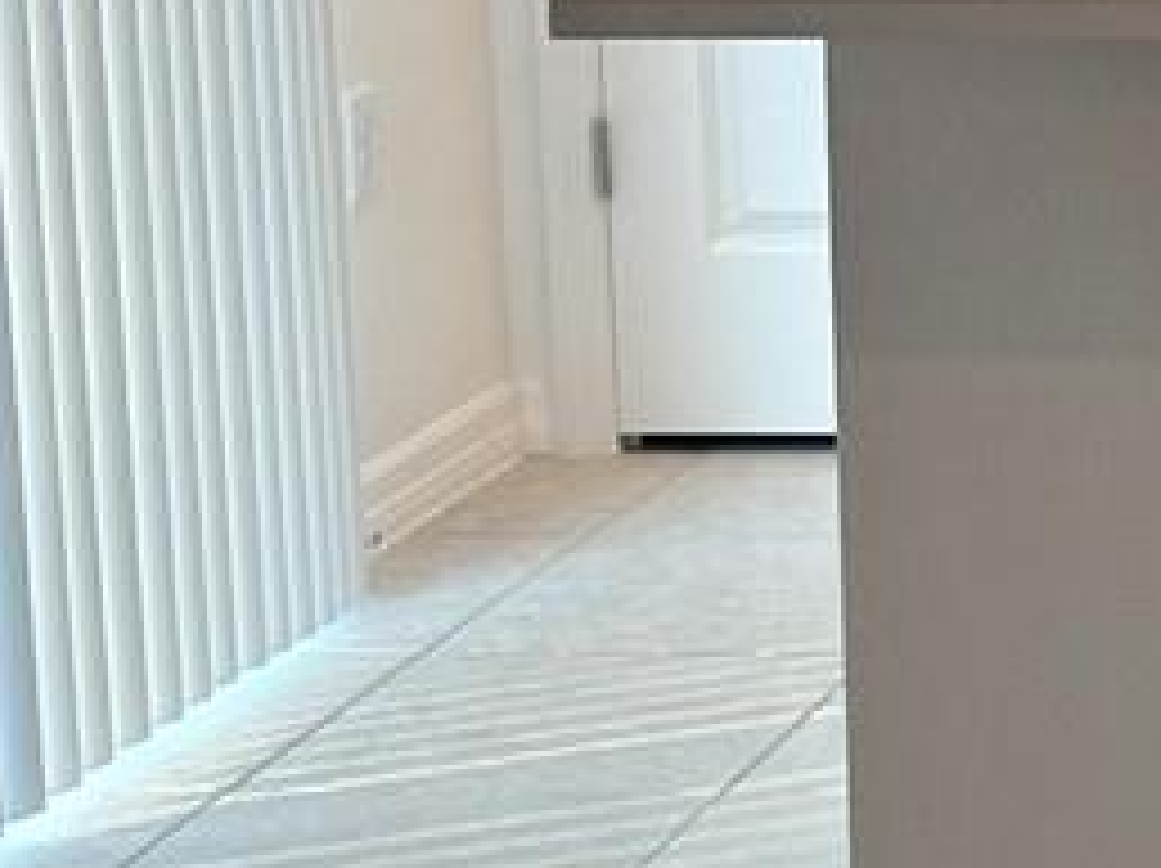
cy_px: -63
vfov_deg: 9.8
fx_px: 4993
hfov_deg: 11.8
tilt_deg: -8.3
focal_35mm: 149
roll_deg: -0.1
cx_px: 2340
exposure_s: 1/120
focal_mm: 6.76
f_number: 1.78
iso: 125
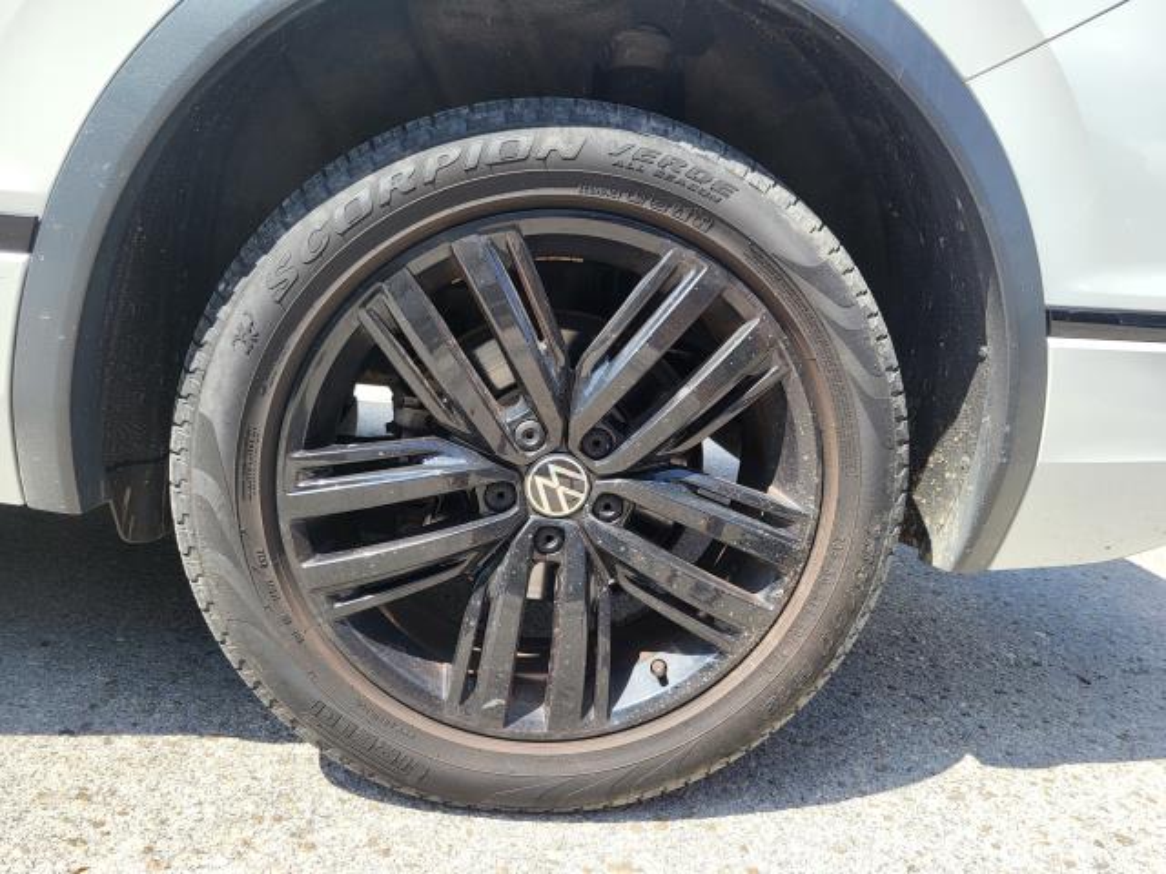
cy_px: 437
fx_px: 876
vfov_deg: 53.1
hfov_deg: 67.3
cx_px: 583
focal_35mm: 26
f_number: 1.8
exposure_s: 1/976
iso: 40
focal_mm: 5.4
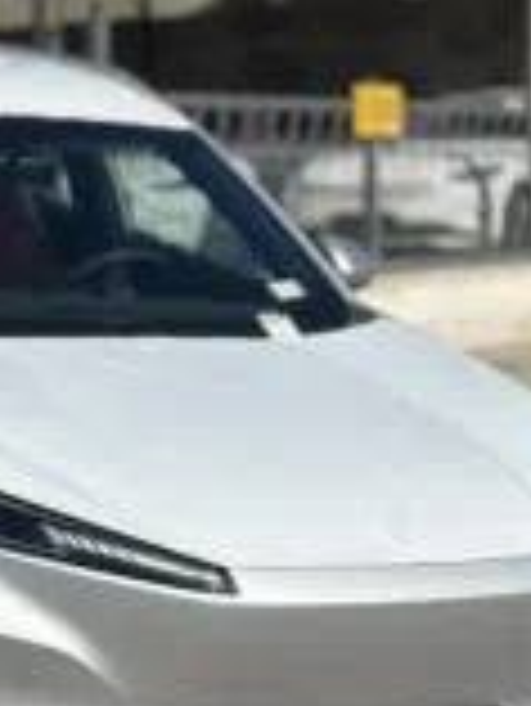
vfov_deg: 16.1
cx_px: 22
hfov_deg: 12.1
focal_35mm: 122
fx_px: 2492
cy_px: 499
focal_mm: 6.86
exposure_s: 1/13699
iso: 100
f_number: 1.78
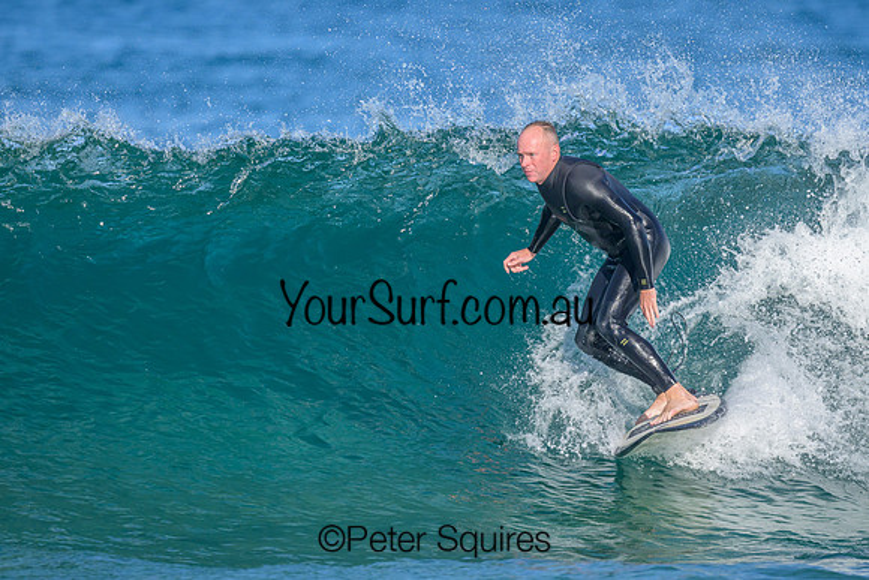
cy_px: 245
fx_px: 24375
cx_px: 522
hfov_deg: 2.0
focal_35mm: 1010
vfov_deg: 1.4
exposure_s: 1/2000
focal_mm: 800
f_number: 6.3
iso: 320
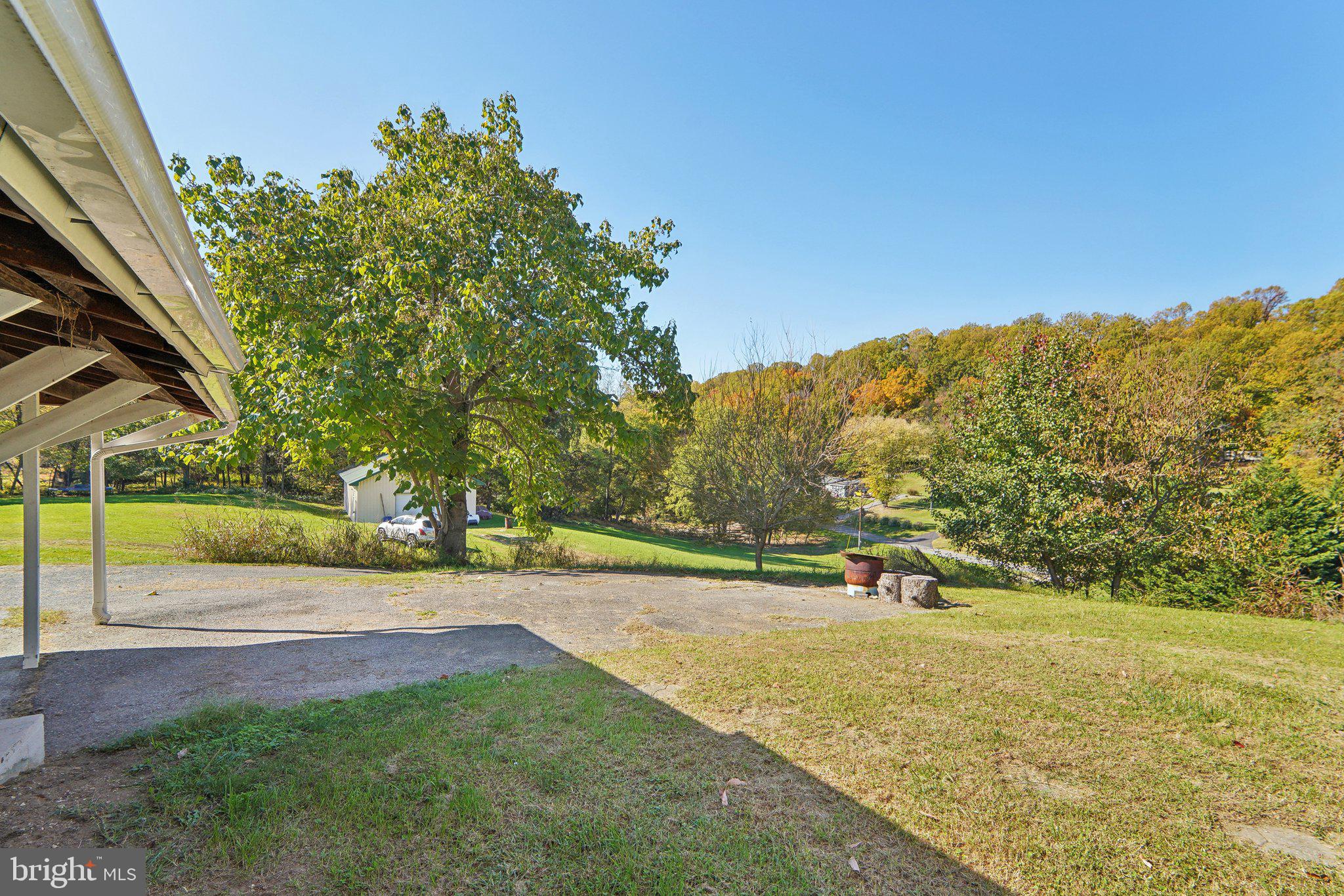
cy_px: 448
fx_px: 523
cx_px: 672
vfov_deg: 81.2
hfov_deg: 104.3
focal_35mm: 14
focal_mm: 14
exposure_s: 1/160
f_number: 8
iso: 100
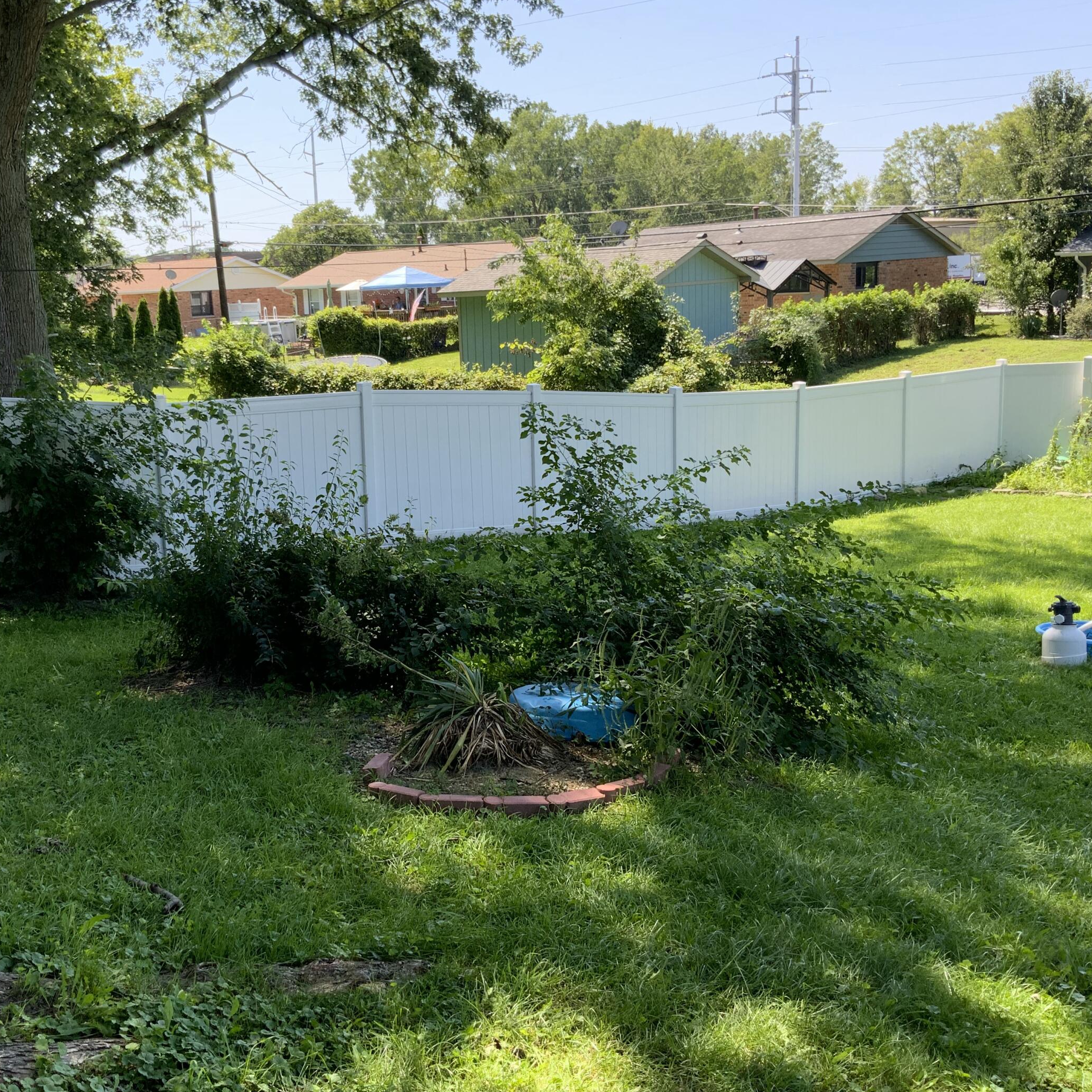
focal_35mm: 37
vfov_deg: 44.9
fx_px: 1321
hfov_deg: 44.6
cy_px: 529
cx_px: 420
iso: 16
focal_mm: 3
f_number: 1.8
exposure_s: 1/397
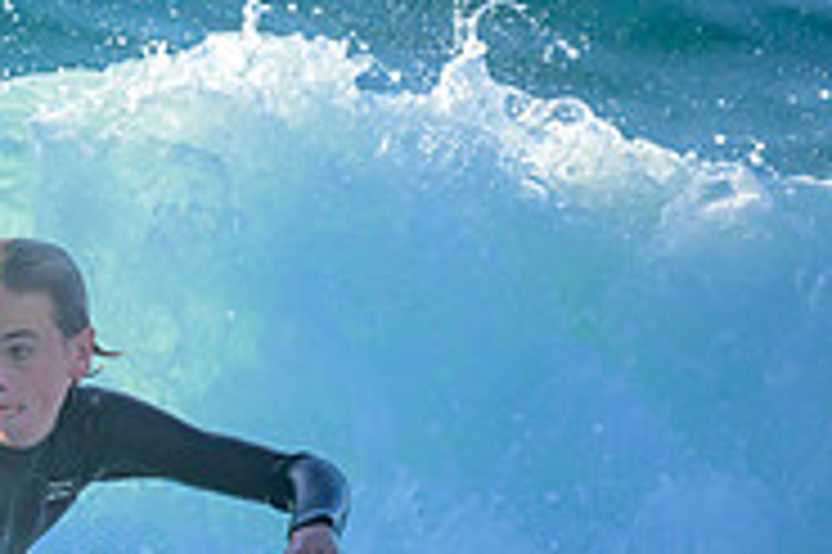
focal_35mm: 2958
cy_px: 486
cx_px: -450
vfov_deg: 0.5
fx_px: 68301
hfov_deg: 0.7
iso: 560
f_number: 6.3
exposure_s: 1/2500
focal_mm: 800
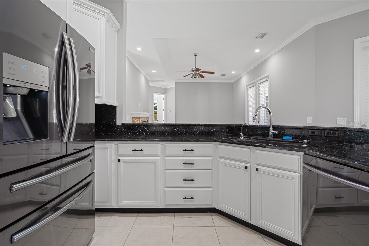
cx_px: 184
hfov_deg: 96.7
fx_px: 164
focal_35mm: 16
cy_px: 123
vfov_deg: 73.7
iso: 400
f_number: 8
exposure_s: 1/50
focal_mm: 16
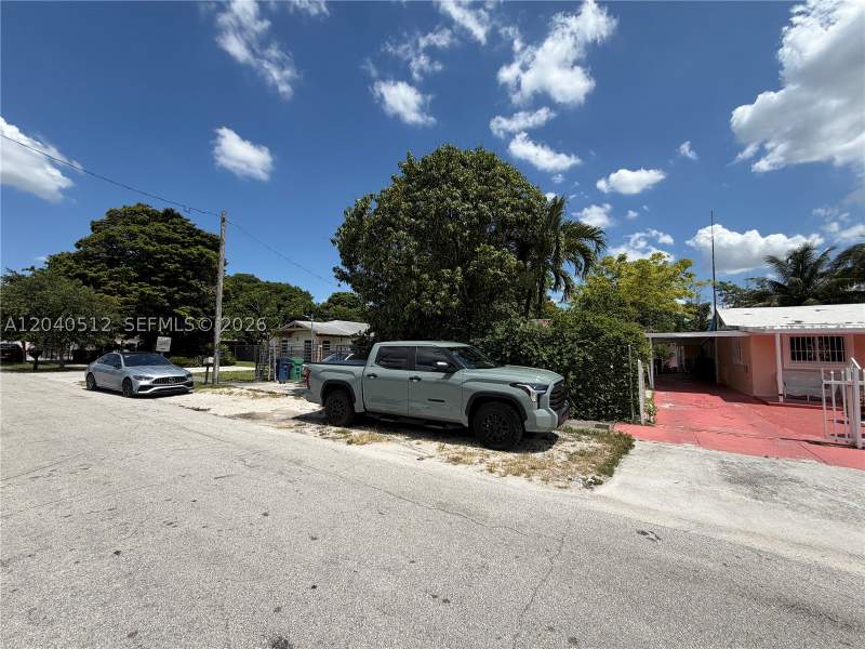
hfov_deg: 102.1
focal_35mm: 14
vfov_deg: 85.7
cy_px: 324
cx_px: 432
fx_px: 350
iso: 20
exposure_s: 1/1312
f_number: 2.2
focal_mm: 2.22
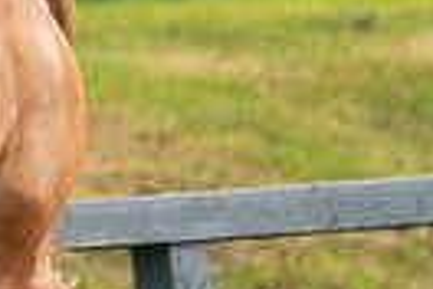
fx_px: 21167
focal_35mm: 1760
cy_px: -317
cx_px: -285
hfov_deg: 1.2
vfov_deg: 0.8
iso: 250
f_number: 5.6
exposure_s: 1/500
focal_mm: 400
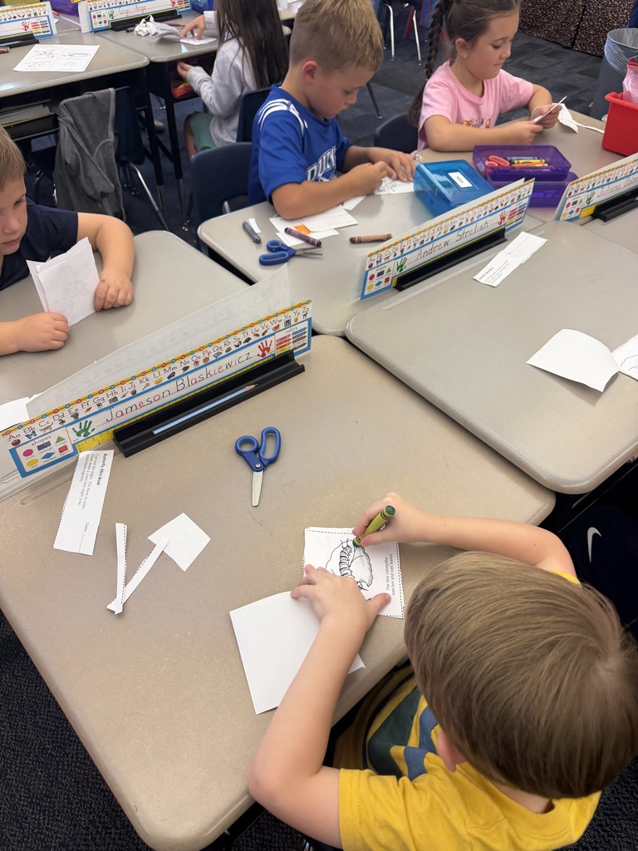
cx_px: 319
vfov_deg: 71.6
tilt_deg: -46.7
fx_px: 590
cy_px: 426
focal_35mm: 24
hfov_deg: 56.8
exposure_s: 1/120
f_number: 1.78
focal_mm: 6.76
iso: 160
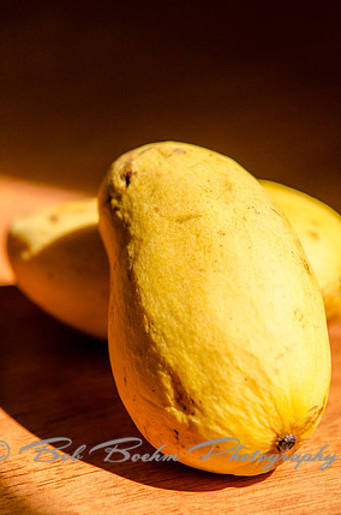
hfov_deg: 4.6
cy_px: 252
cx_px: 164
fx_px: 4269
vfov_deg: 6.9
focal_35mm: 299
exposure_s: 1/1250
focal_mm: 190
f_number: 4.5
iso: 400
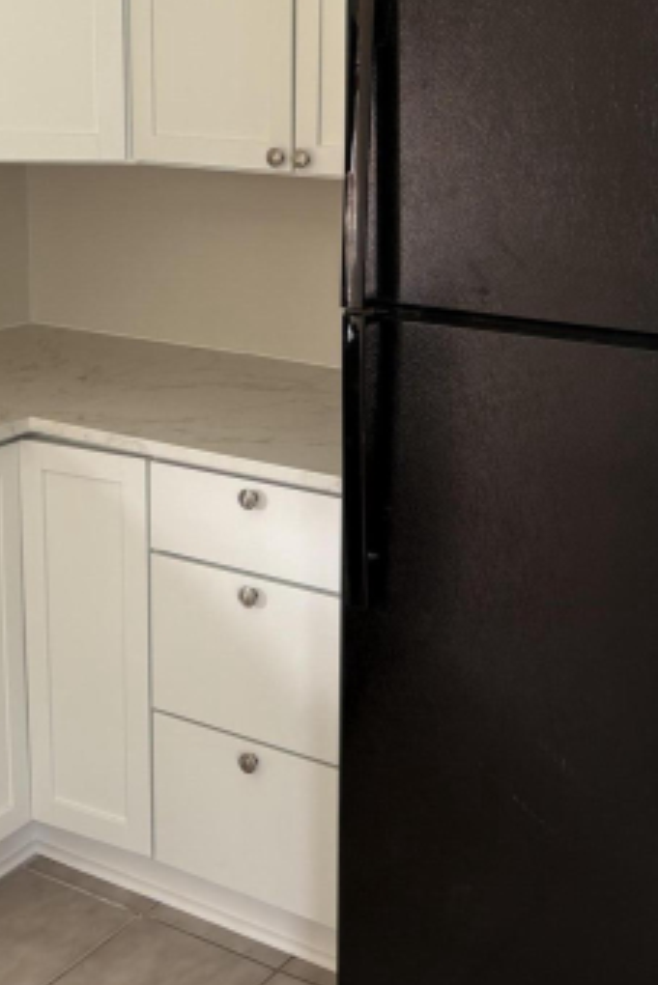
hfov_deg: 25.5
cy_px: 316
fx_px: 1451
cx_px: 413
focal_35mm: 53
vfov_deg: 37.0
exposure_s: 1/121
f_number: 1.6
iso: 100
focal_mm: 5.96
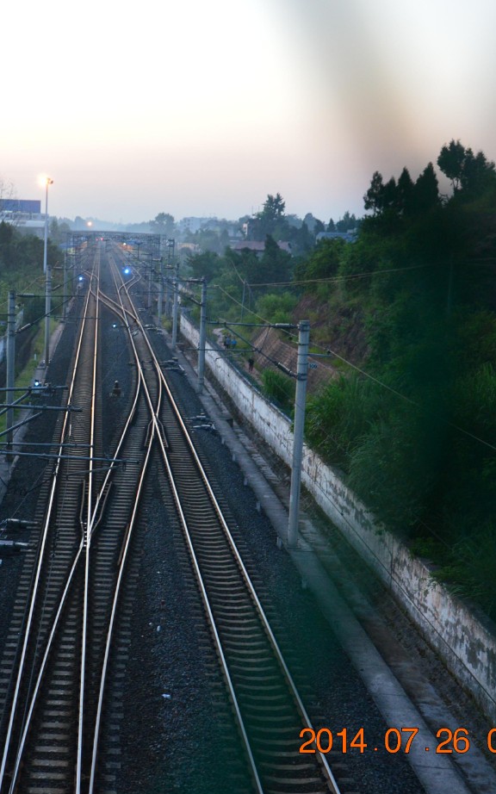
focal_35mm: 51
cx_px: 86
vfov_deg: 39.6
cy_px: 400
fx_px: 1103
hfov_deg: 24.8
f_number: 3.8
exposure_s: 1/8
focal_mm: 22
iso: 800
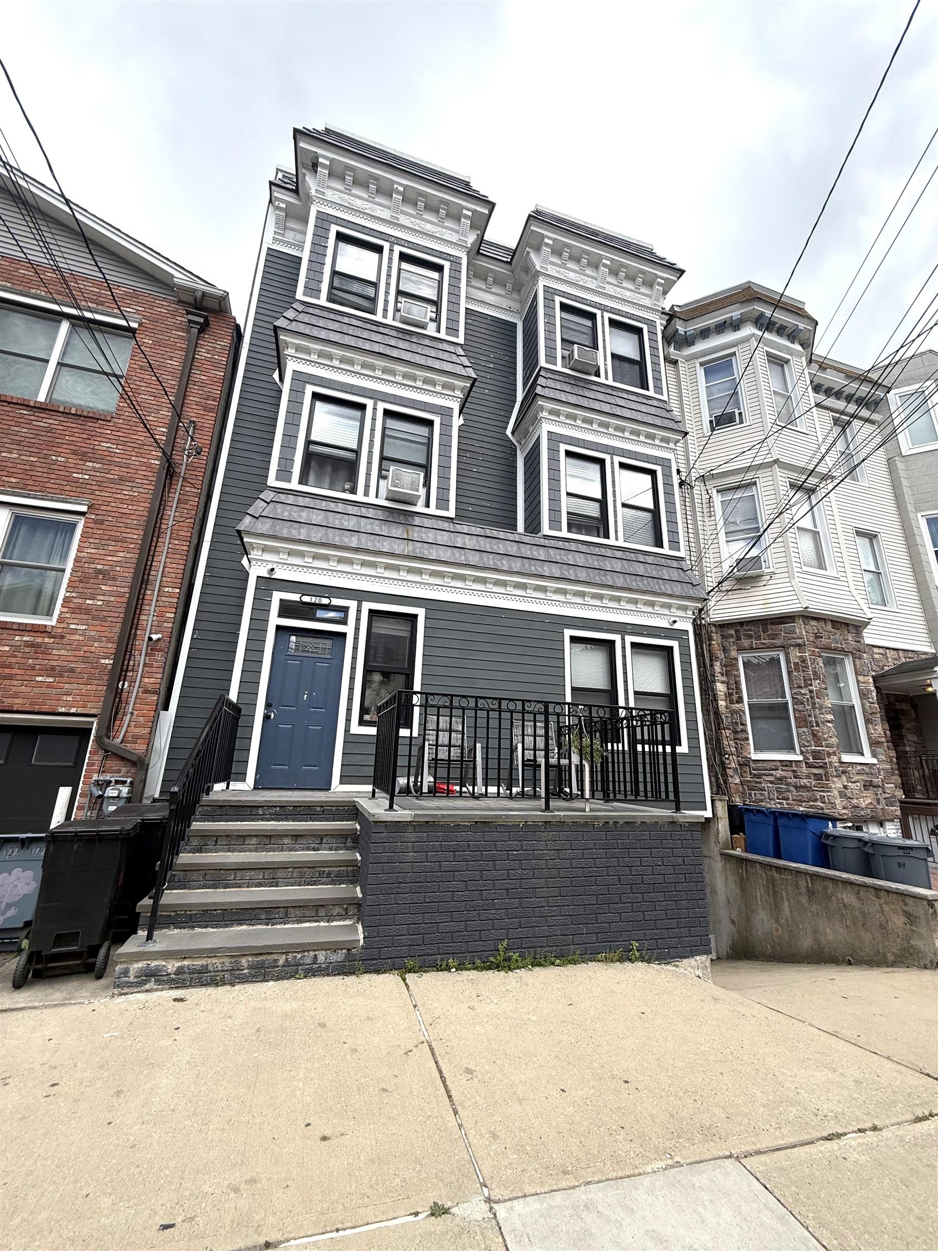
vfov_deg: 102.1
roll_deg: -1.5
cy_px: 626
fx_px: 506
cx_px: 469
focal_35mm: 14
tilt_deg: +16.6
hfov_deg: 85.7
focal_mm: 2.22
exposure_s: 1/820
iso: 50
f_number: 2.2
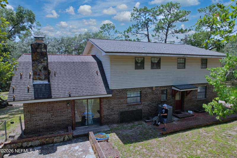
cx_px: 118
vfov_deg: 57.2
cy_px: 79
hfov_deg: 78.6
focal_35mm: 22
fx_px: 145
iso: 100
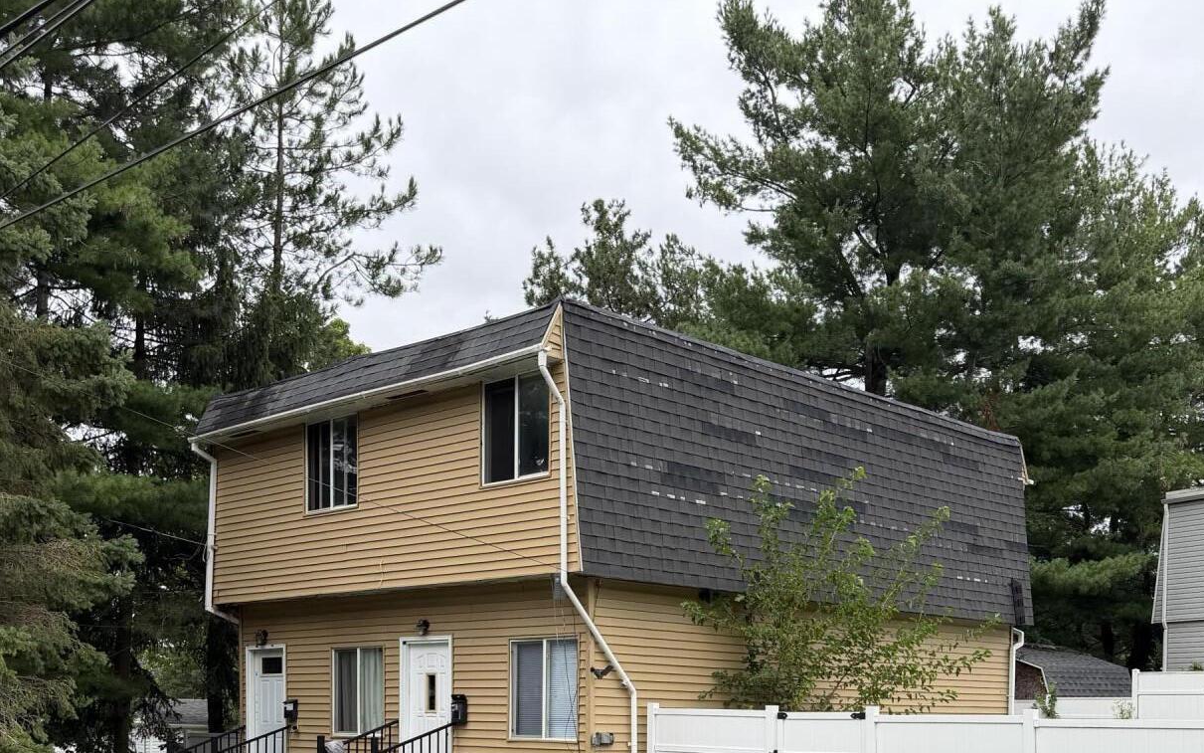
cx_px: 675
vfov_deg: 28.7
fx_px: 1378
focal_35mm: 42
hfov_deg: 47.1
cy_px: 743
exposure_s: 1/1522
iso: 100
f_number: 1.78
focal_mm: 6.76
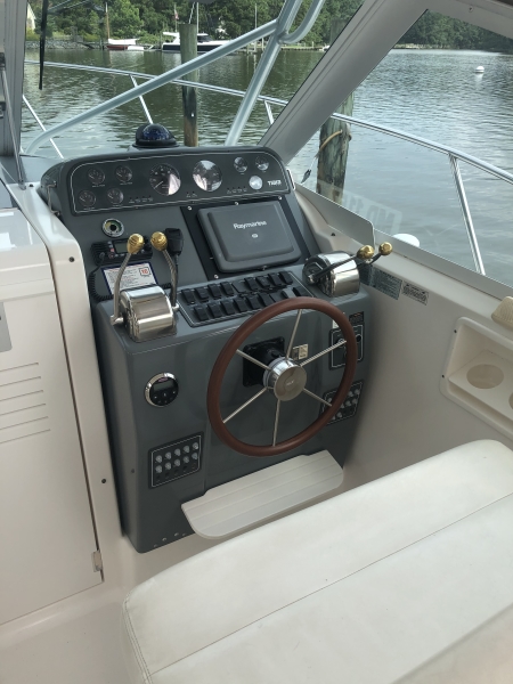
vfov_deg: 63.4
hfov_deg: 49.7
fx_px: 553
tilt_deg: -26.3
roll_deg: -2.5
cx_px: 256
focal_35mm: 28
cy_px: 342
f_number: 1.8
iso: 20
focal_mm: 4
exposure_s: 1/704
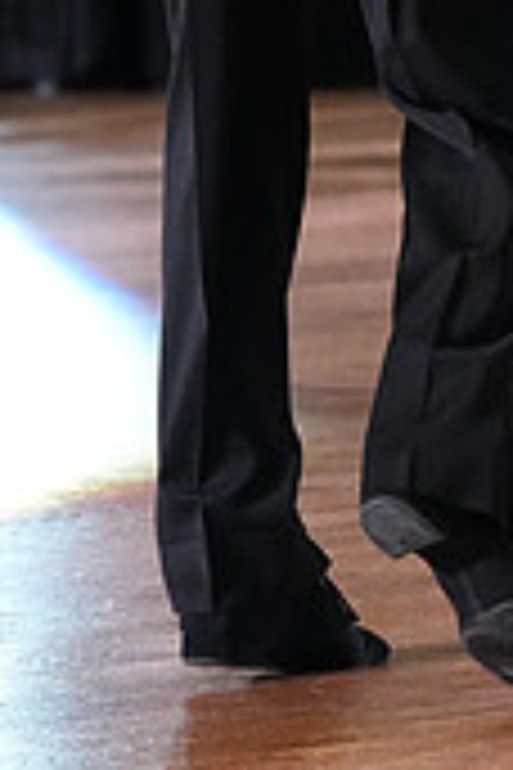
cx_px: 637
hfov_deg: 3.3
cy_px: -450
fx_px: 8891
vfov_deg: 4.9
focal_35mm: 416
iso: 6400
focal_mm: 123
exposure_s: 1/400
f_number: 4.5
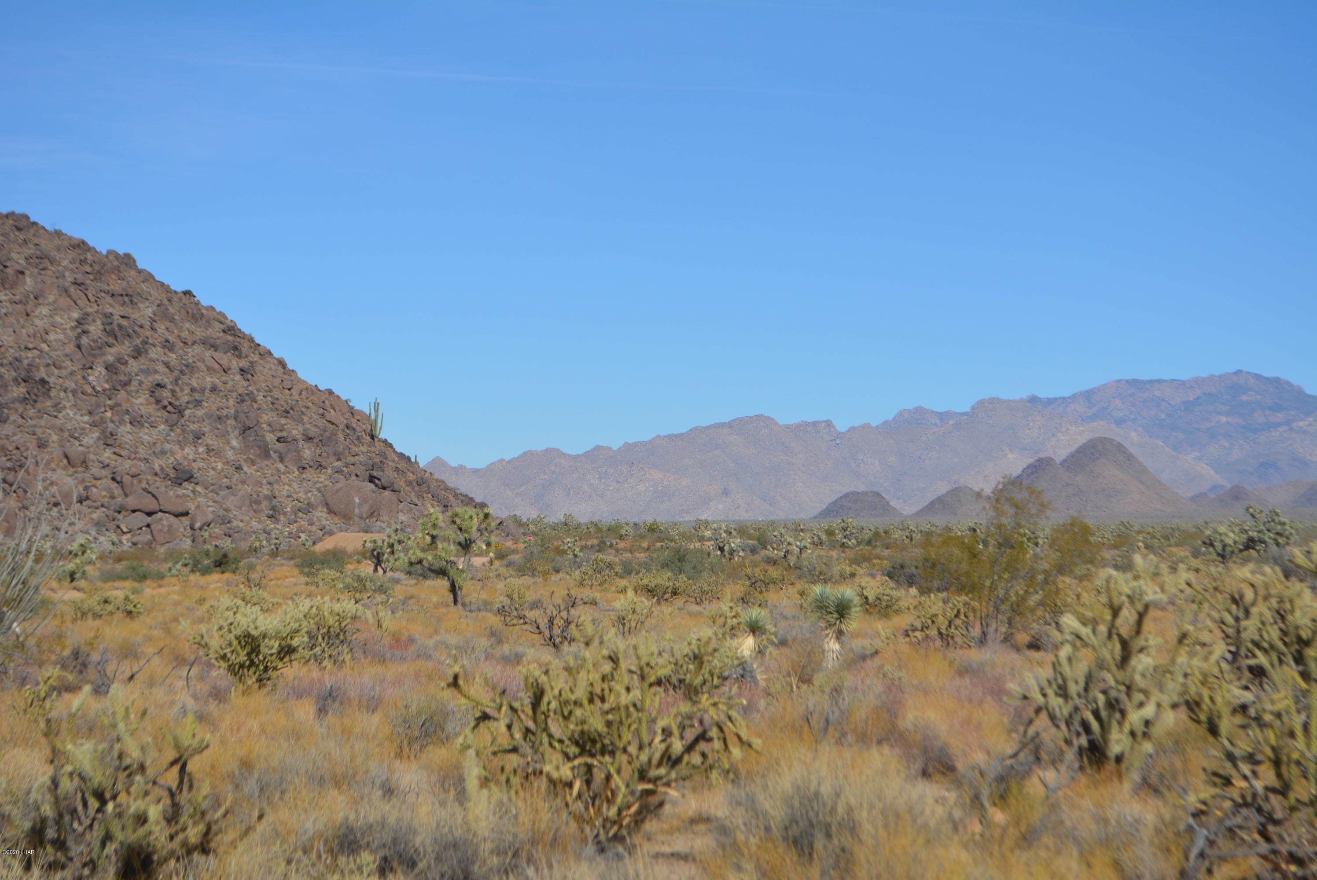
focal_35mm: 82
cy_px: 440
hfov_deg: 24.6
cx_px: 658
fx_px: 3020
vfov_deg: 16.6
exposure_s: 1/2000
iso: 400
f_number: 8
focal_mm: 55
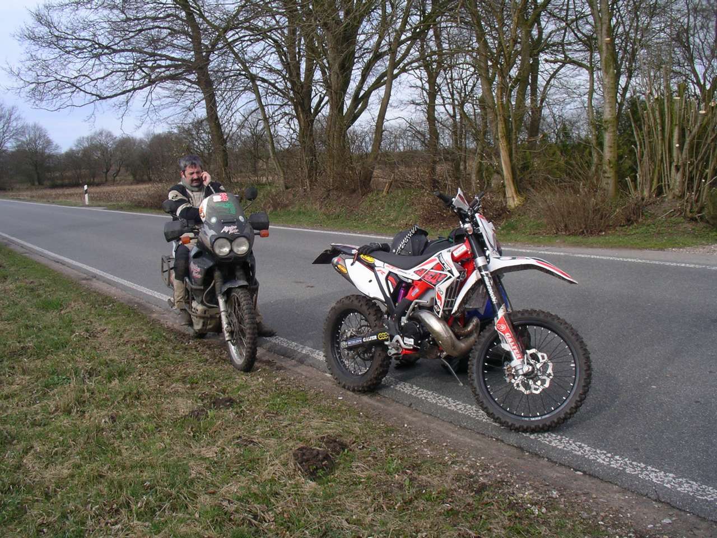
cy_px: 269
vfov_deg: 38.7
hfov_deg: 50.1
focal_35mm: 37
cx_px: 358
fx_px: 766
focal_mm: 5.7
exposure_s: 1/100
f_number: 6.9
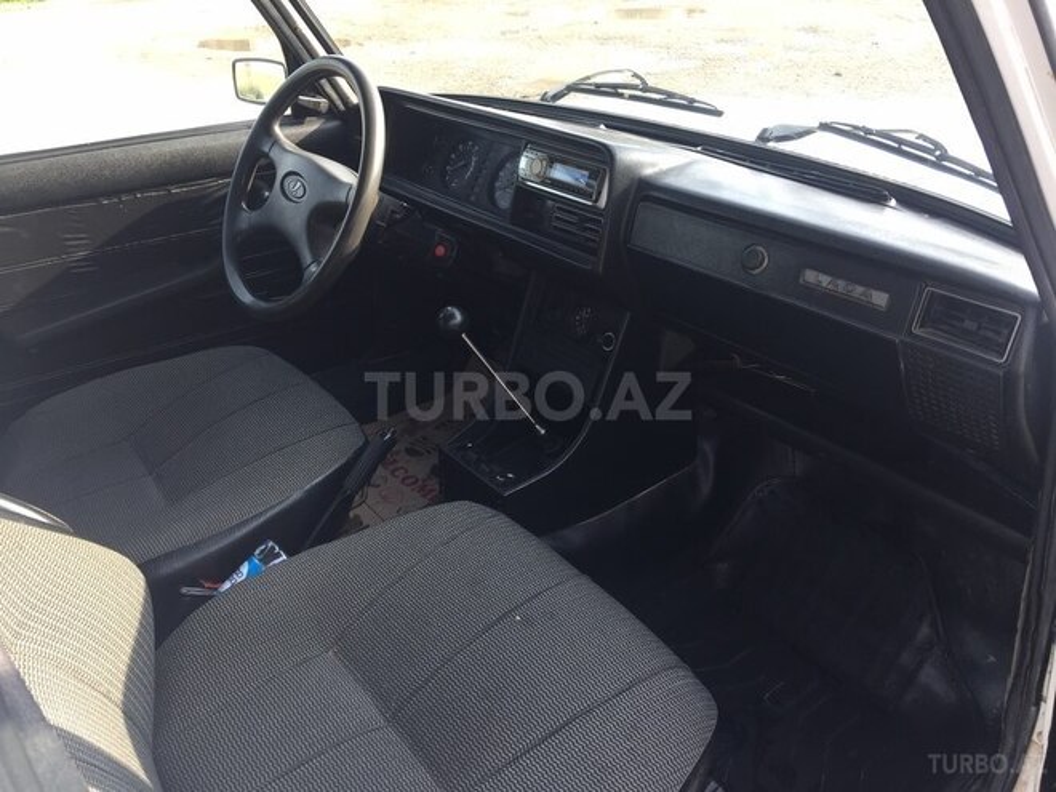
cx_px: 528
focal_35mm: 29
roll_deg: -0.1
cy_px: 396
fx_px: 885
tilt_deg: -27.4
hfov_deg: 61.7
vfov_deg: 48.2
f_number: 2.2
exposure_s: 1/123
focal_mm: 4.15
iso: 32
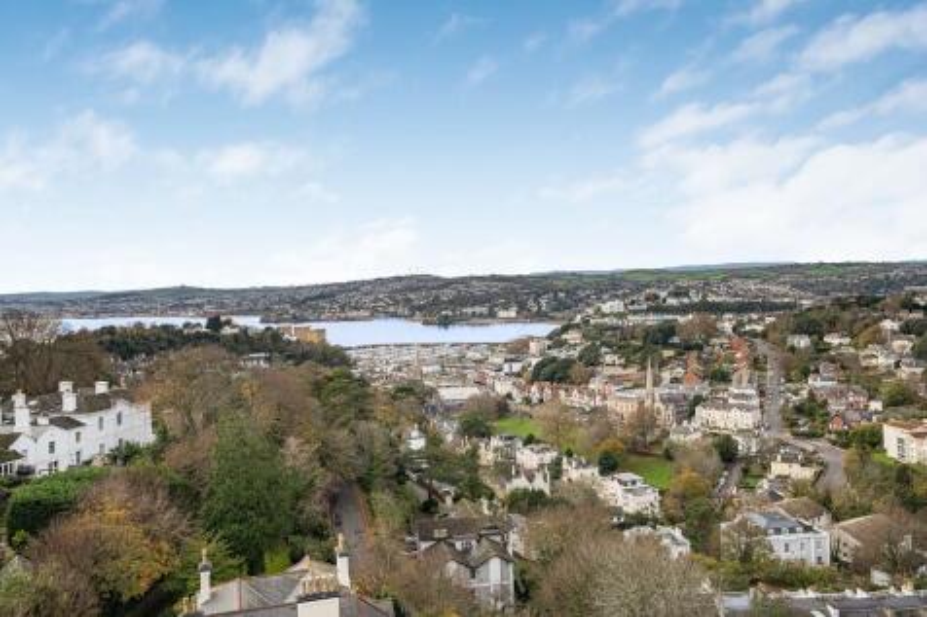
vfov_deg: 44.2
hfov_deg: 62.8
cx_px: 464
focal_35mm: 30
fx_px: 759
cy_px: 308
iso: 200
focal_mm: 29.5
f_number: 8
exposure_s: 1/160
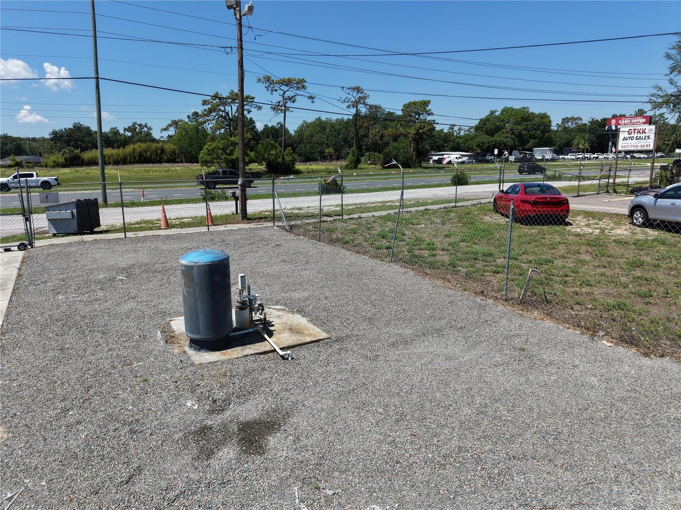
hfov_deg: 71.6
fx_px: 472
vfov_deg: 56.8
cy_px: 255
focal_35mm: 24
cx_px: 340
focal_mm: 8.67
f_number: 1.8
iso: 120
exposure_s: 1/4000
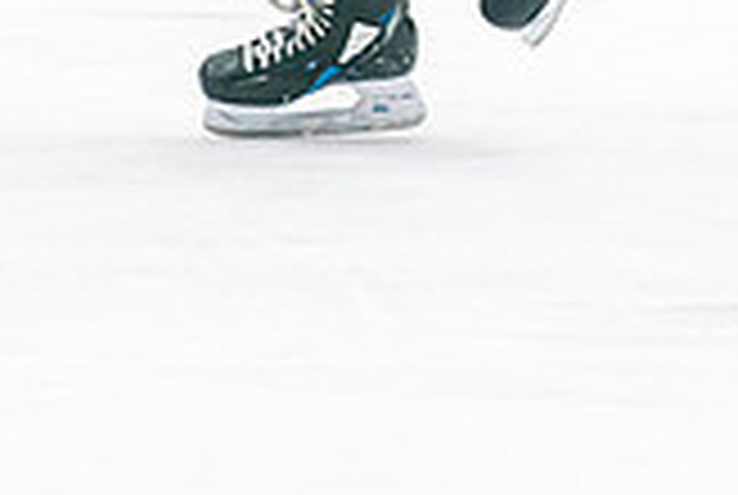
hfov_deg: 3.8
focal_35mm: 542
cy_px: -395
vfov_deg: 2.5
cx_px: -198
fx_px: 11131
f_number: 2.8
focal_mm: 127
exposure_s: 1/1000
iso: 3200
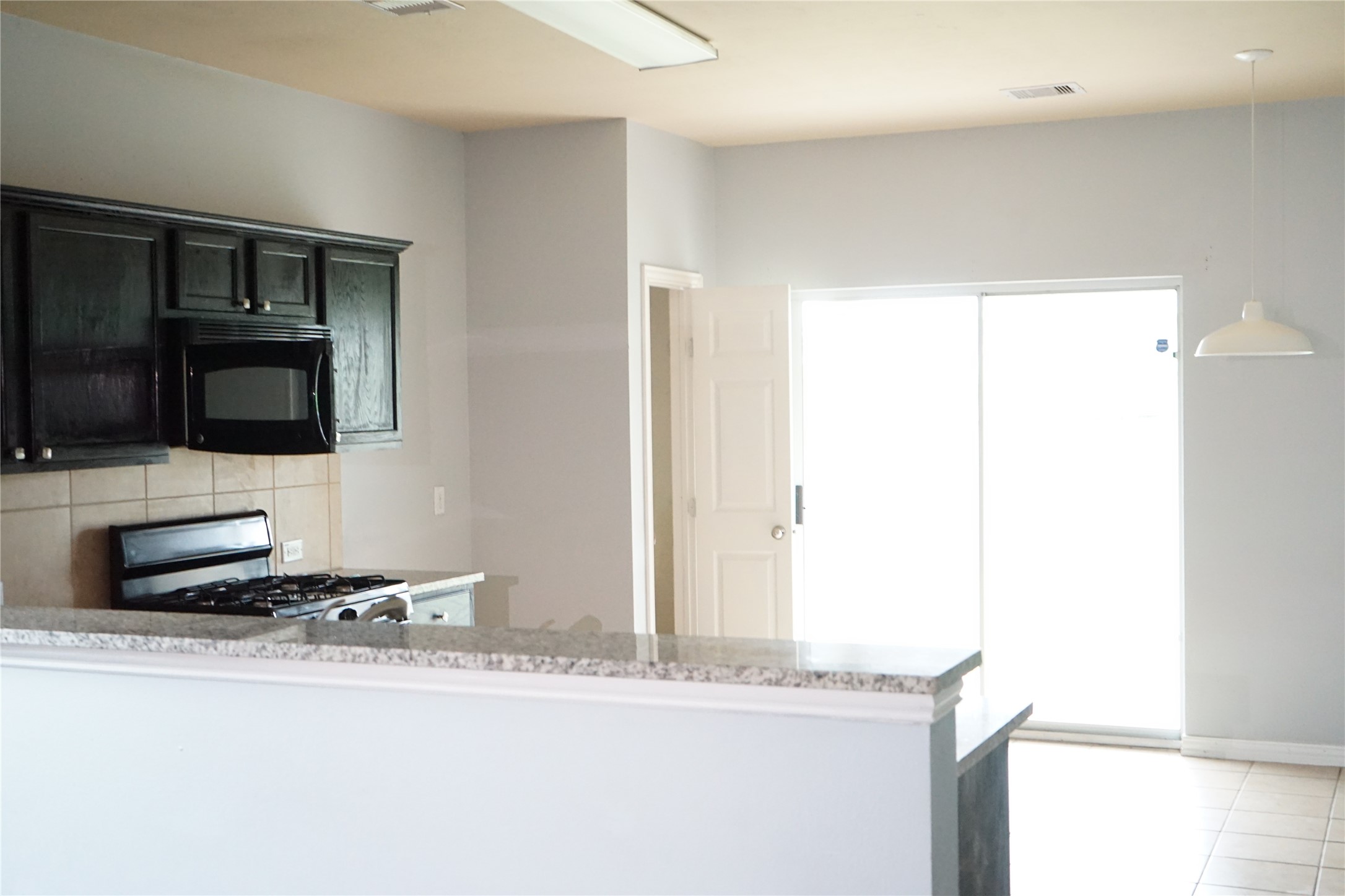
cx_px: 672
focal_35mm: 42
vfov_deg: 31.9
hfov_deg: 46.4
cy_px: 448
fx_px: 1569
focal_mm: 42
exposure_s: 1/10
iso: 6400
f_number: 4.5
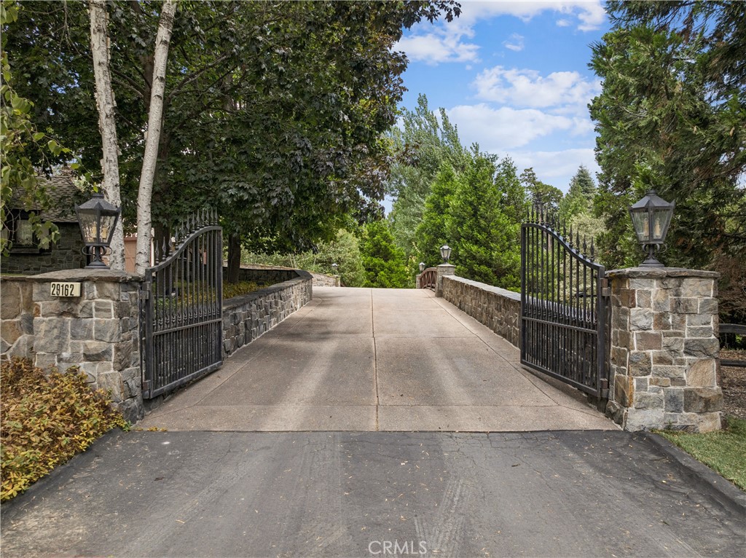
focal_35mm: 24
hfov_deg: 71.6
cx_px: 373
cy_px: 279
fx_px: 517
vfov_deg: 56.7
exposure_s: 1/30
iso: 100
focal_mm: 12.3
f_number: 2.8
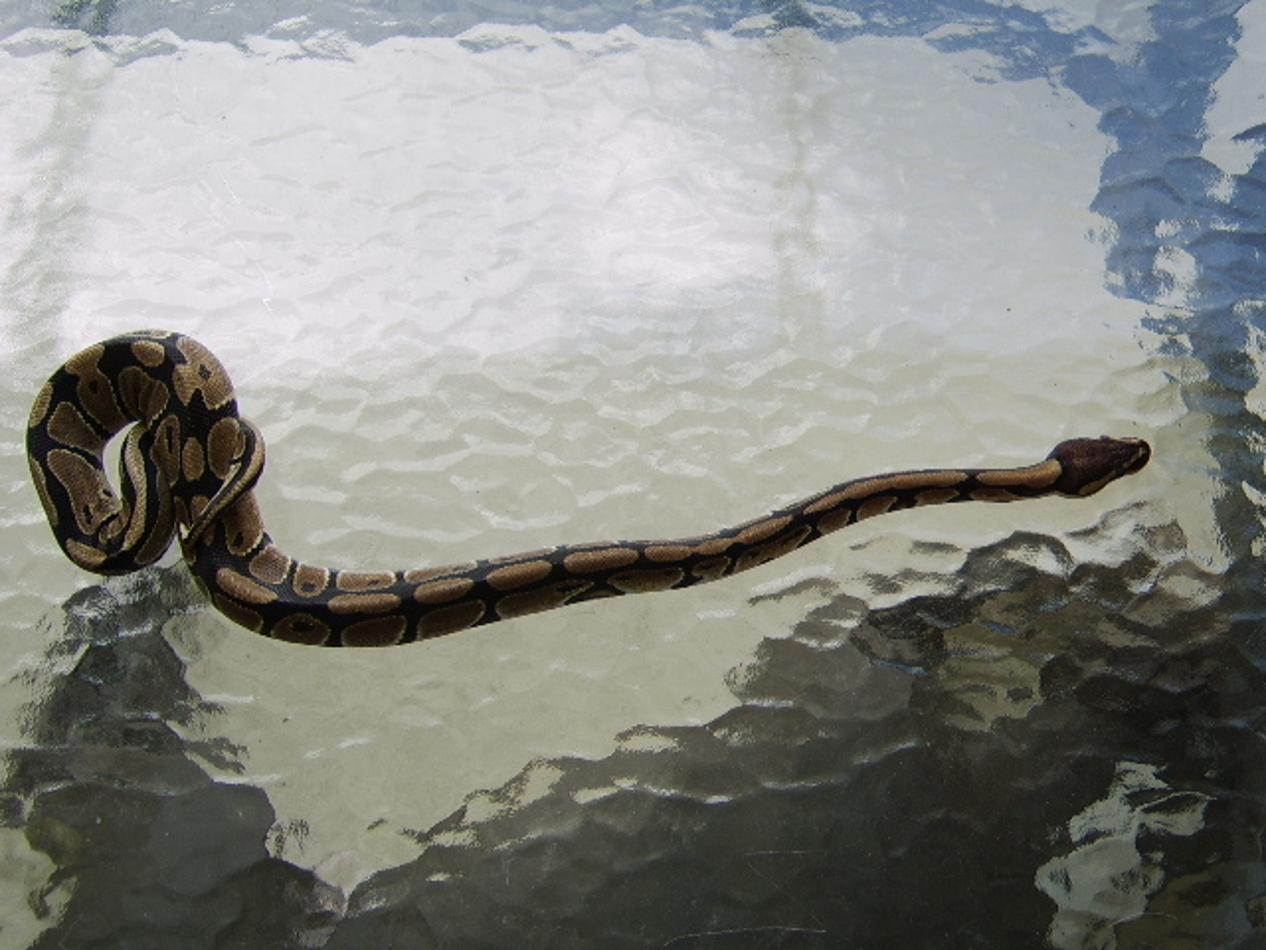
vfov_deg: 31.5
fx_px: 1682
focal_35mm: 46
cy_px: 475
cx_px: 633
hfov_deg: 41.2
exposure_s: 1/125
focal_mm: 11.93
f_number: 3.5
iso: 71
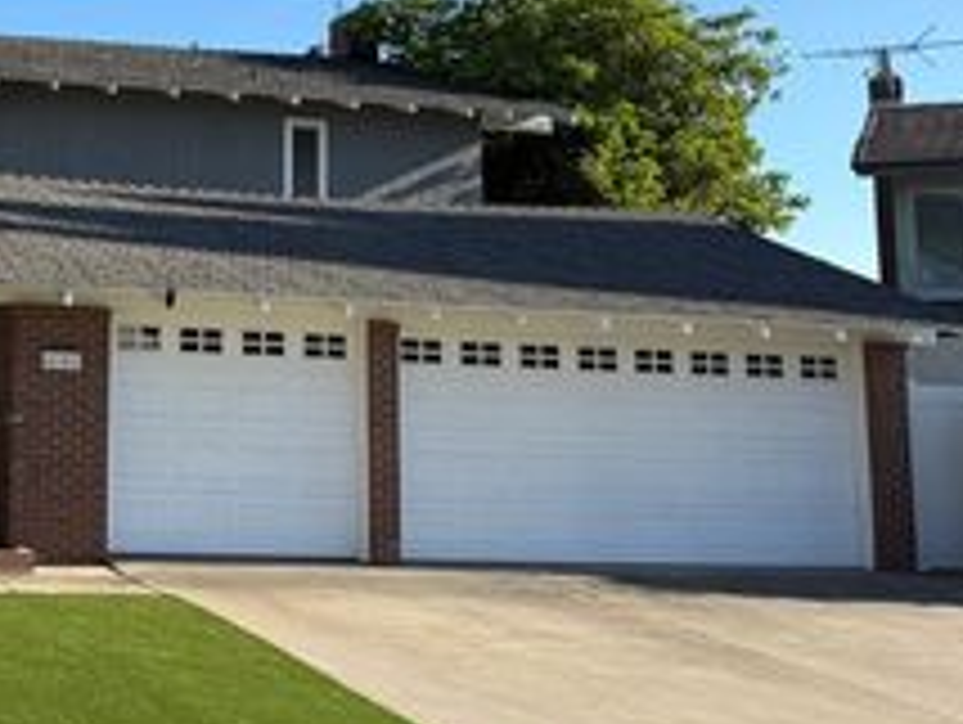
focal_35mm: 56
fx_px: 1560
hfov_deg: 31.3
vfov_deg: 25.6
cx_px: -40
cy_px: 119
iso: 80
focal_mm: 6.76
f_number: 1.78
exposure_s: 1/3021
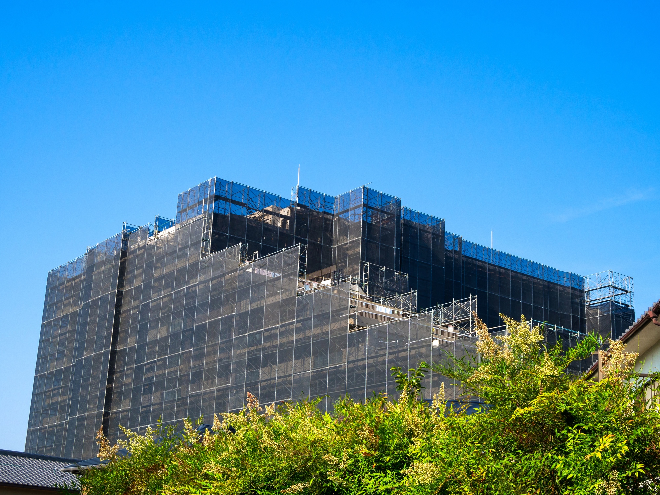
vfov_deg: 27.0
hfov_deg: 35.5
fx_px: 1030
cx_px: 330
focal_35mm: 54
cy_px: 248
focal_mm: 27
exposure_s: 1/400
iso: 200
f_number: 8
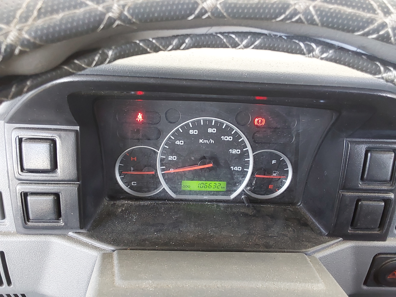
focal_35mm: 28
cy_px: 148
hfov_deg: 63.4
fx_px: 320
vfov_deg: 49.7
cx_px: 198
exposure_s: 1/60
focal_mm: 2.91
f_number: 1.9
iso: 320
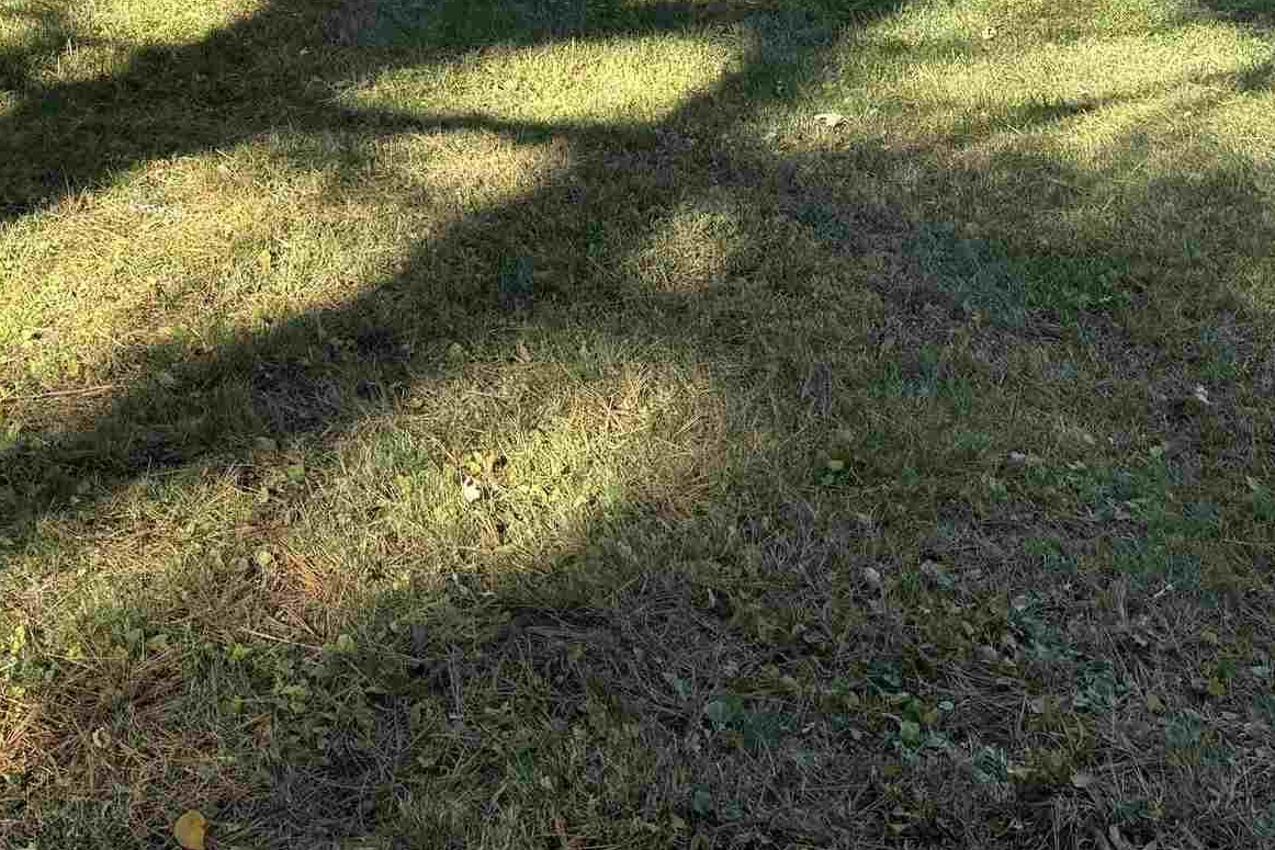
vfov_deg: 18.5
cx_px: 498
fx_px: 2338
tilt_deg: -5.4
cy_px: -375
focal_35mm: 66
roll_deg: -1.5
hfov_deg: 30.4
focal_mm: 6.76
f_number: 1.78
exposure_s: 1/805
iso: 80
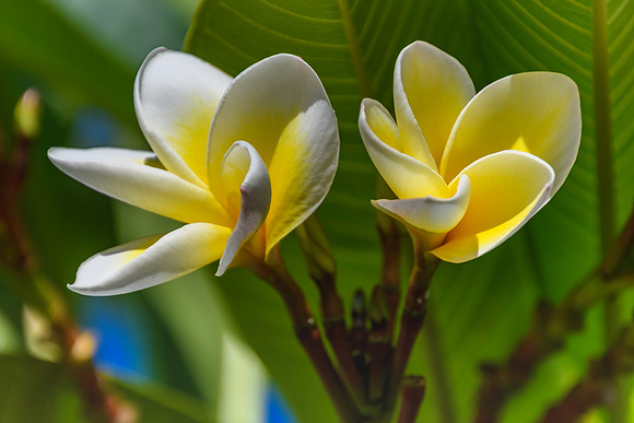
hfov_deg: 2.9
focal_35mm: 711
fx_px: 12519
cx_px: 258
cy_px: 242
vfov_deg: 1.9
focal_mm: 400
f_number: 6.3
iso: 80
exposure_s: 1/1000
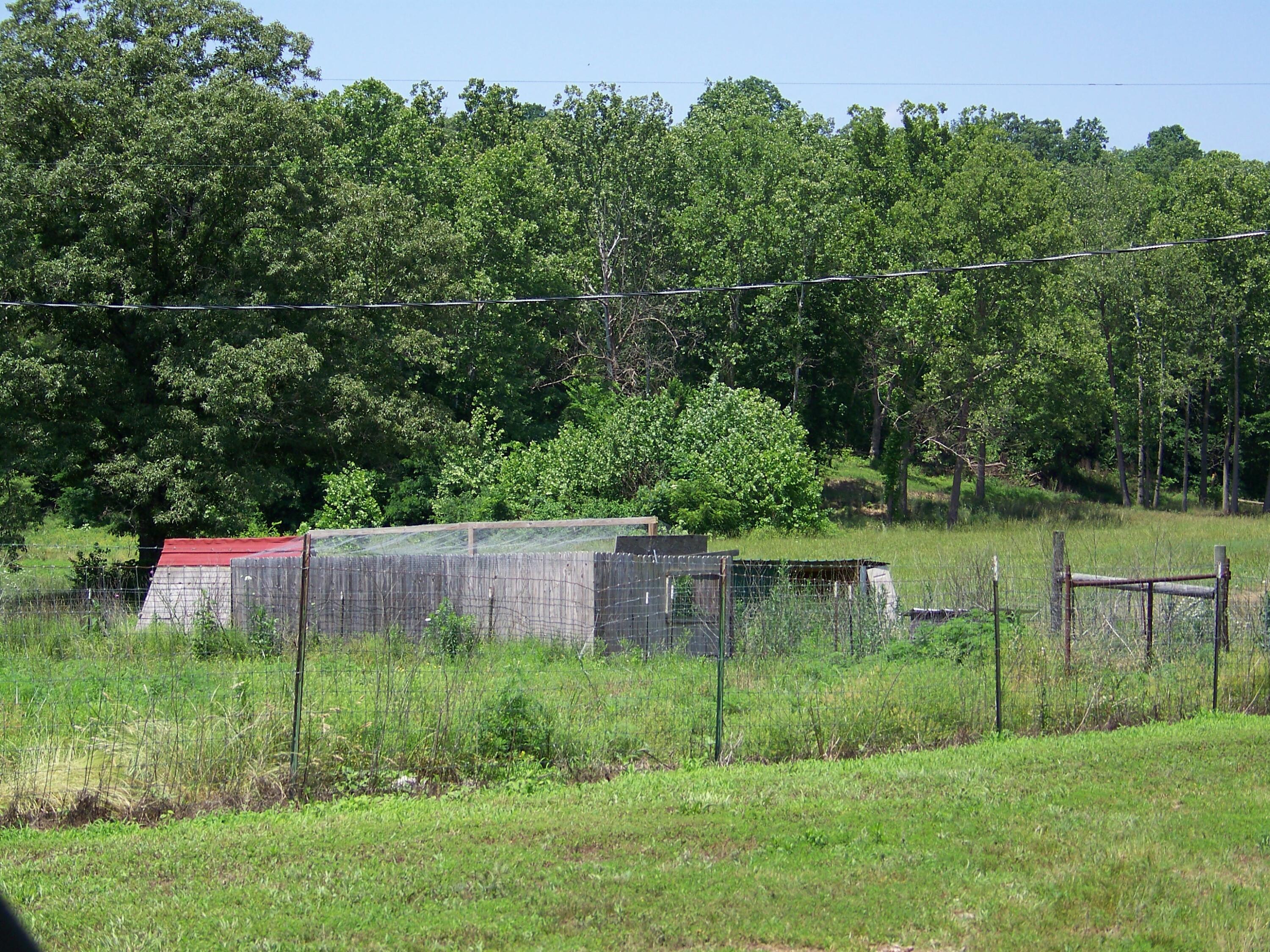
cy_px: 476
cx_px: 635
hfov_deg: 25.0
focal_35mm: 78
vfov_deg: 18.9
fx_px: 2862
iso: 64
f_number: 3.2
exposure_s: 1/500
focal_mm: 13.2
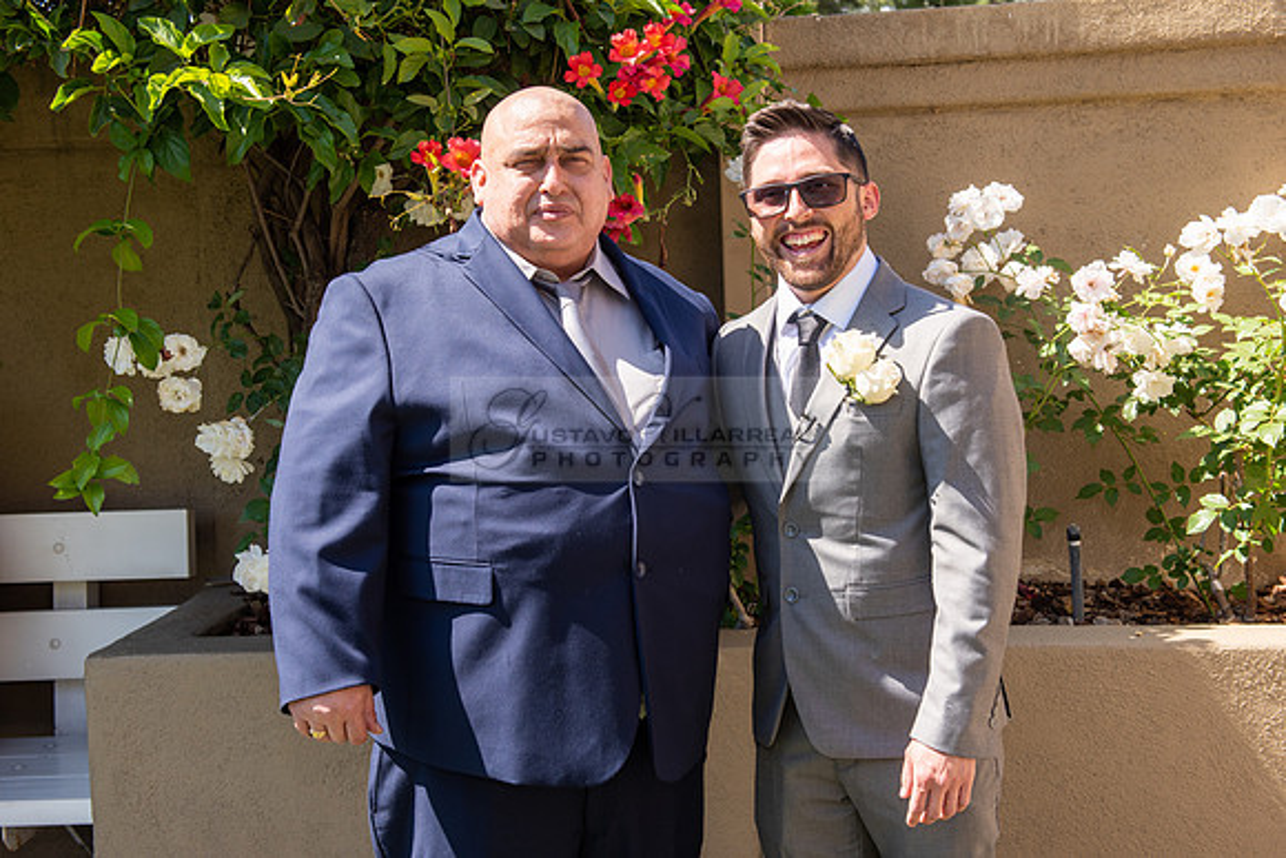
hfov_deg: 40.2
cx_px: 635
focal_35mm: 49
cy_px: 393
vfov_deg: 27.4
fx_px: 1757
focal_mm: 44
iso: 100
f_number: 6.3
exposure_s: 1/250
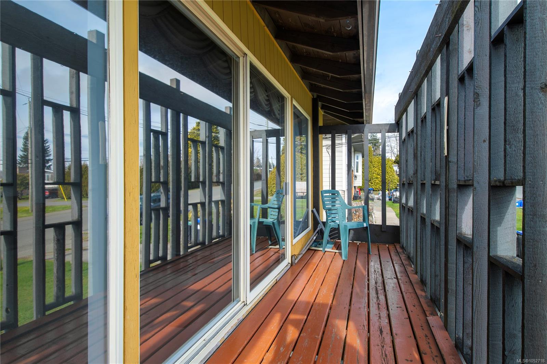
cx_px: 274
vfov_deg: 67.4
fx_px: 273
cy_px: 182
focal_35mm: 18
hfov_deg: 90.0
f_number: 8
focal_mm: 12
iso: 320
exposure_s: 1/40
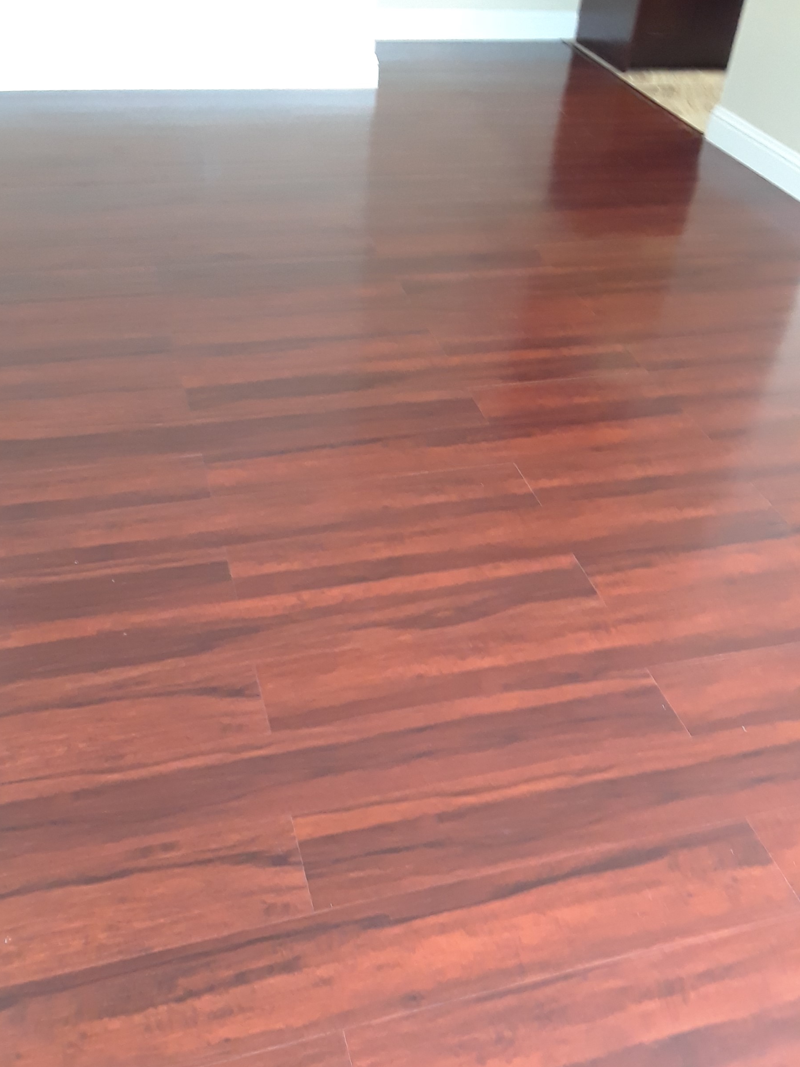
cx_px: 379
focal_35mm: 32
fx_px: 986
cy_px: 552
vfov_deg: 56.8
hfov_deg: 44.1
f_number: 1.9
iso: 160
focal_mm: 2.47
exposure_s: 1/17
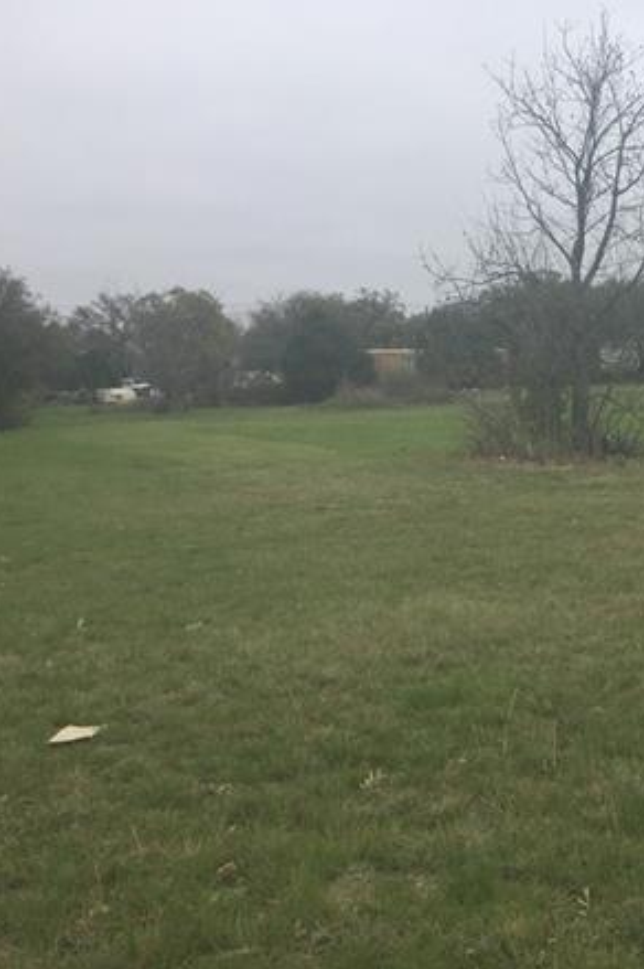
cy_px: 477
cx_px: 657
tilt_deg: -5.3
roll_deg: +1.3
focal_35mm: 44
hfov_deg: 28.4
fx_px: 1182
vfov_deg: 44.5
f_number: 2.2
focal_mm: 4.15
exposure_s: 1/1319
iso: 32
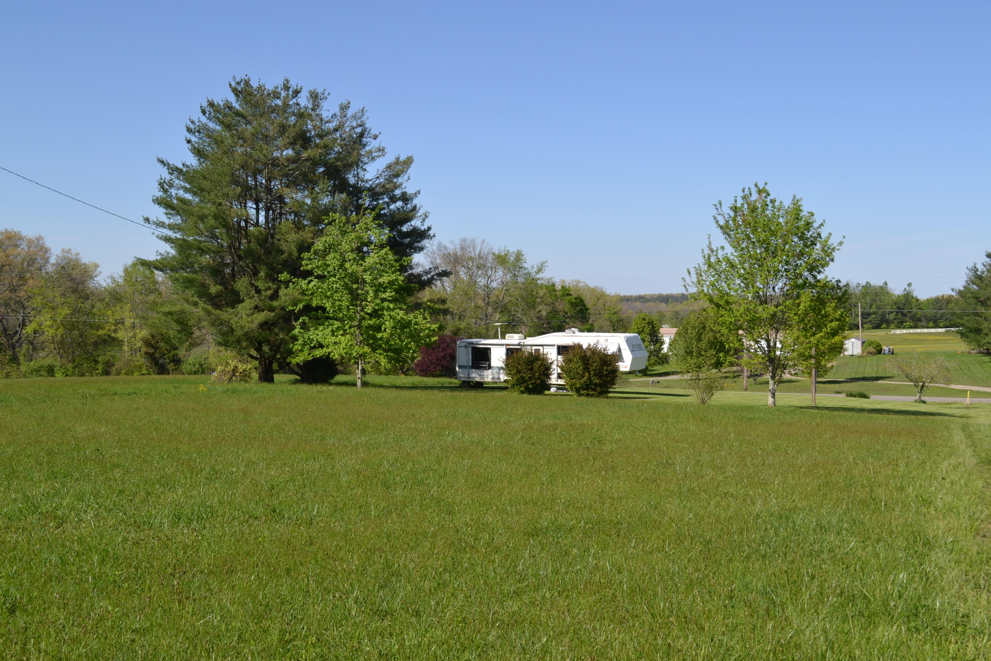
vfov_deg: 31.9
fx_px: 1156
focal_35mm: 42
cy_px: 330
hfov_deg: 46.4
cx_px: 496
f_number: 7.1
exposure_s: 1/200
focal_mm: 28
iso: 100
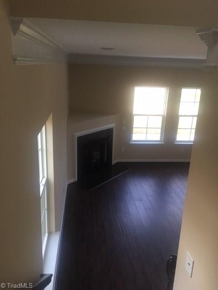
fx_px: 244
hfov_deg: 48.2
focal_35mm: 29
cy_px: 145
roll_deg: -0.9
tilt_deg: -17.4
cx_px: 109
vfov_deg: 61.7
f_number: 2.2
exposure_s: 1/30
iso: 64
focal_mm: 4.15
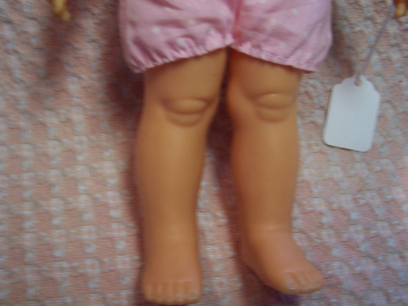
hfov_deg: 50.1
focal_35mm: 37
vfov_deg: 38.7
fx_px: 436
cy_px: 153
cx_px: 204
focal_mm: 5.6
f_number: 2.8
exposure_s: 1/60
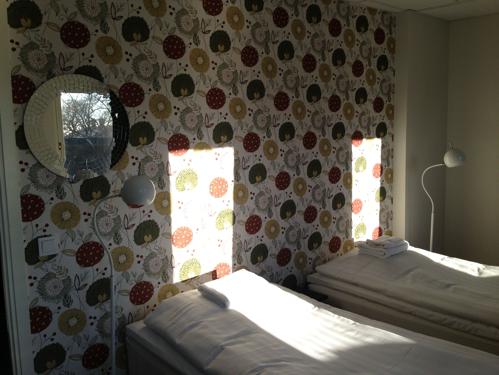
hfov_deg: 55.4
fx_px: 476
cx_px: 250
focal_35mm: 33
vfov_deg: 42.9
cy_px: 188
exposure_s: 1/475
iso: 50
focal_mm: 4.13
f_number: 2.4
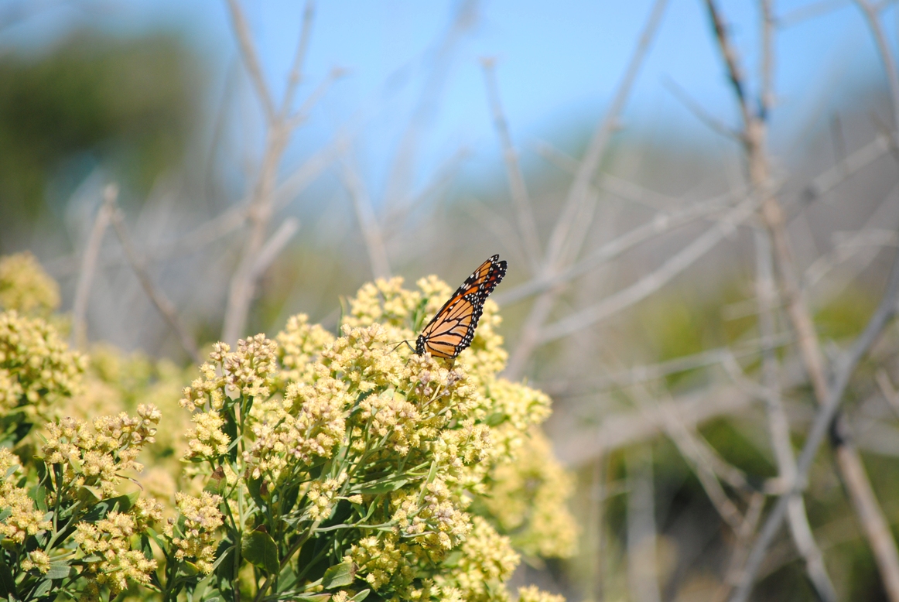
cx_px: 450
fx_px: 7501
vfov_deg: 4.6
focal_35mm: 300
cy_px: 301
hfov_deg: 6.9
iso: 200
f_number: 5.6
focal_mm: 200
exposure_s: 1/640
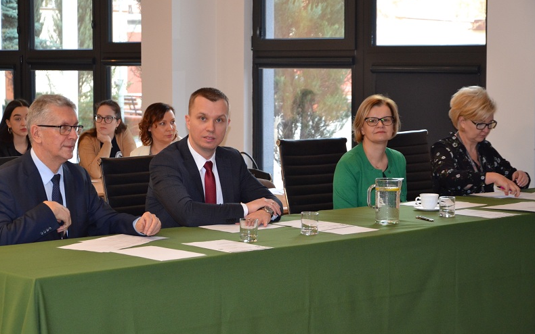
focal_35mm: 96
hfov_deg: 21.6
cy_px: 163
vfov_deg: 13.6
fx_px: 1400
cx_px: 265
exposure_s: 1/60
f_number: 5.3
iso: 1250
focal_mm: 62
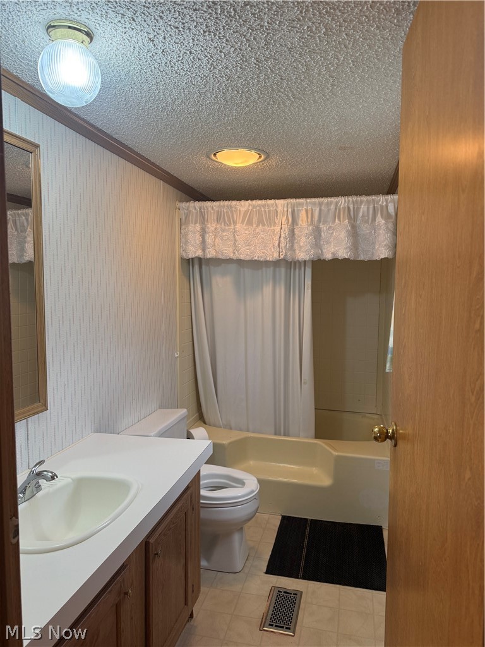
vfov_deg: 71.6
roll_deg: -0.7
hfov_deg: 56.8
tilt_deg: -4.6
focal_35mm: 24
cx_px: 242
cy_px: 324
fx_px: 448
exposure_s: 1/120
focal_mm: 6.76
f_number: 1.78
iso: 160
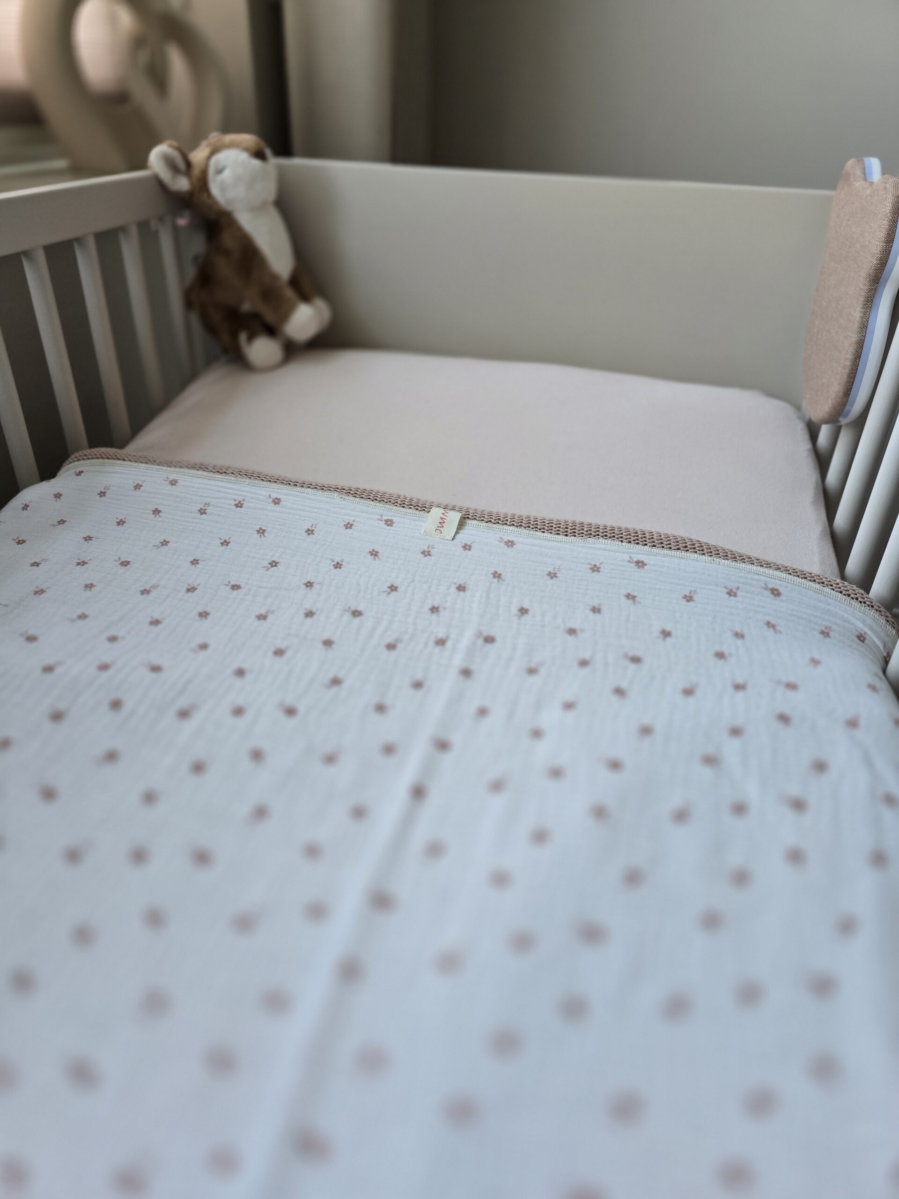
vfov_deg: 73.9
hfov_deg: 58.9
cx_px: 450
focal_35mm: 23
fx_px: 796
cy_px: 600
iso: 125
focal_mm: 6.3
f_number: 1.7
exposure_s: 1/100
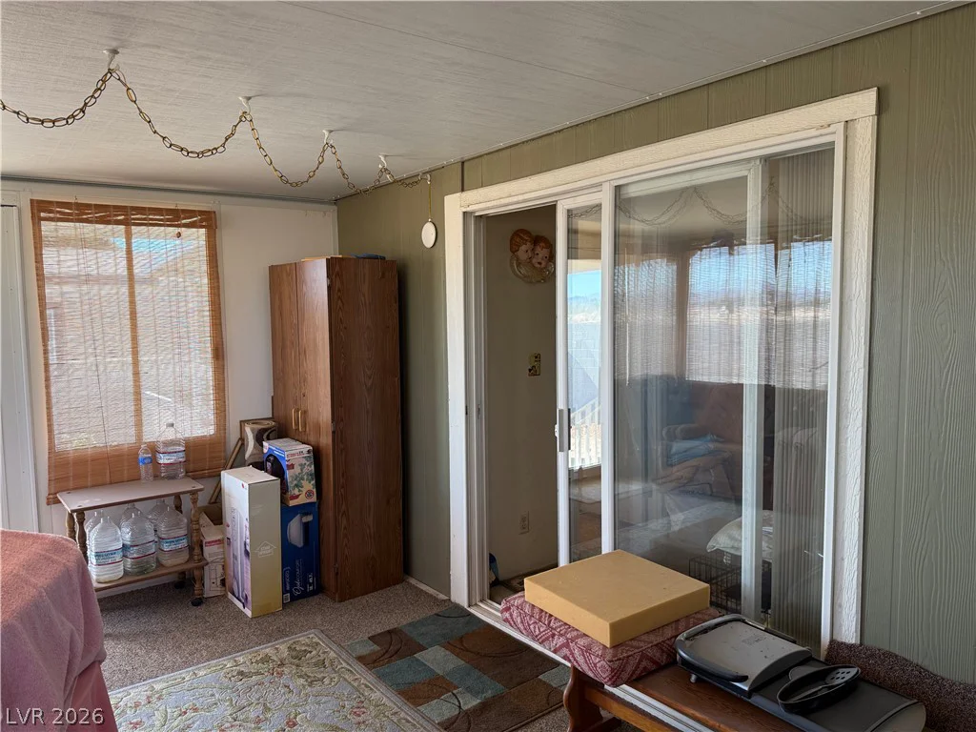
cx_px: 488
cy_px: 366
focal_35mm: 24
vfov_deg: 56.8
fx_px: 677
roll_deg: +0.7
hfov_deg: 71.6
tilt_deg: -3.9
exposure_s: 1/120
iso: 160
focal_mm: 6.76
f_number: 1.78
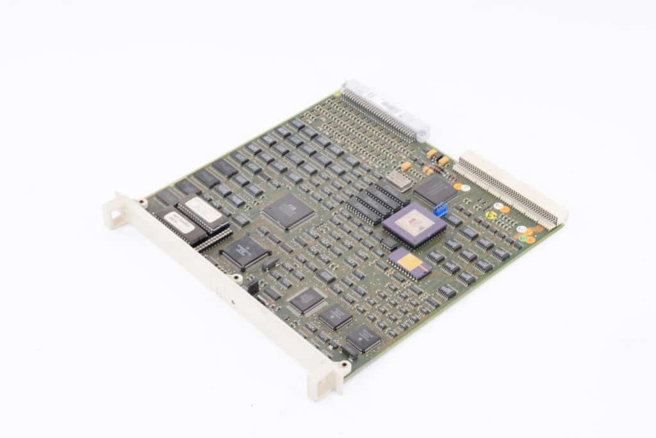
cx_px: 328
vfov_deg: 18.9
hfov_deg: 28.1
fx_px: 1312
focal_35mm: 72
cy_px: 219
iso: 200
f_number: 14
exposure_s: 1/20
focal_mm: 48
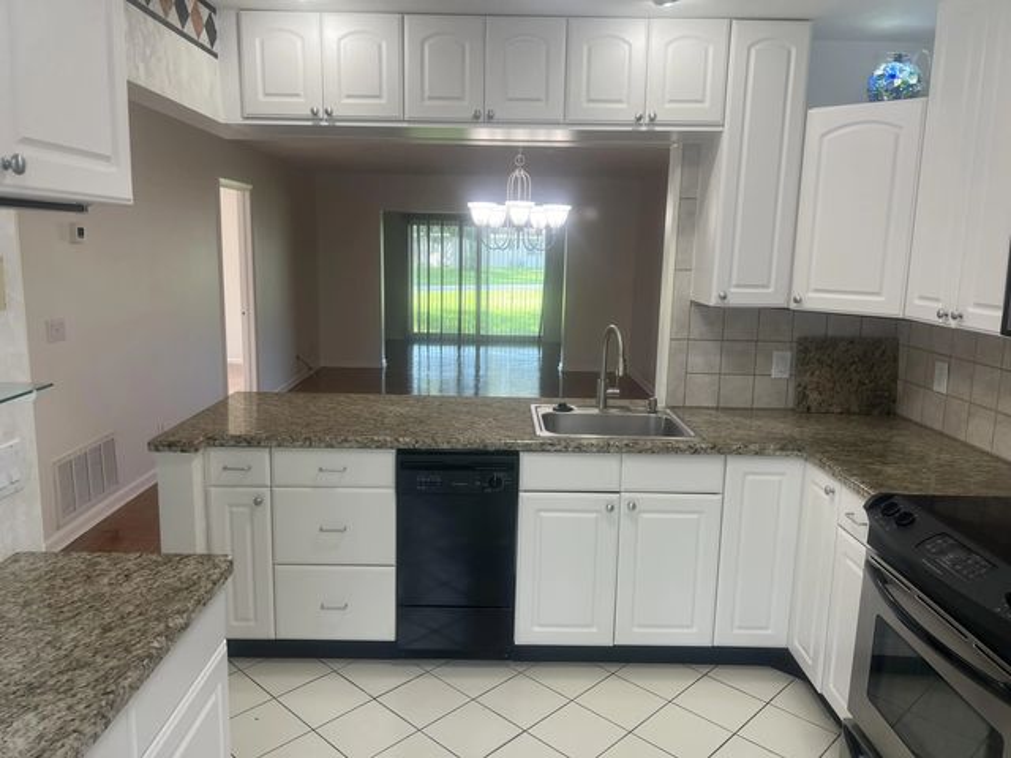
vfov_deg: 53.1
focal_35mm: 26
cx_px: 506
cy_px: 379
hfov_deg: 67.3
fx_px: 759
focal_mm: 5.7
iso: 64
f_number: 1.5
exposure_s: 1/120
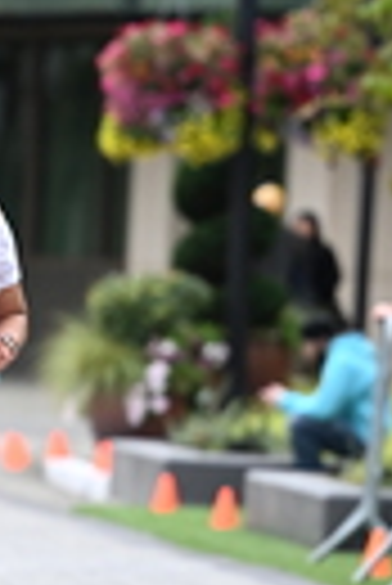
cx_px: -304
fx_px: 8975
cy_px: 261
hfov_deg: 2.5
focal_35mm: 551
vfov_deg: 3.7
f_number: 2.8
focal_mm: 130
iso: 640
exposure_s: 1/2500
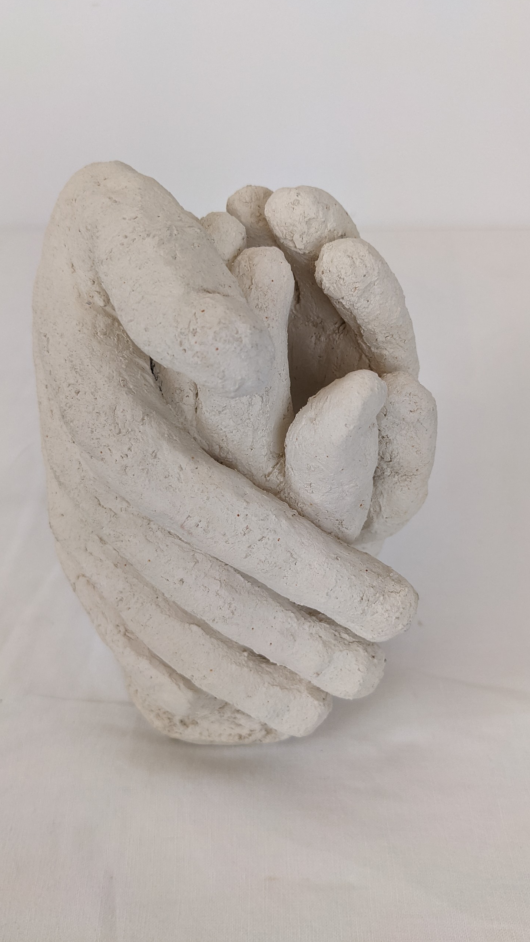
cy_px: 470
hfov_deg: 38.9
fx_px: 749
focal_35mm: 30
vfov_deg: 64.3
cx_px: 274
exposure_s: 1/81.2
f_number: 1.73
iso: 118
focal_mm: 4.38
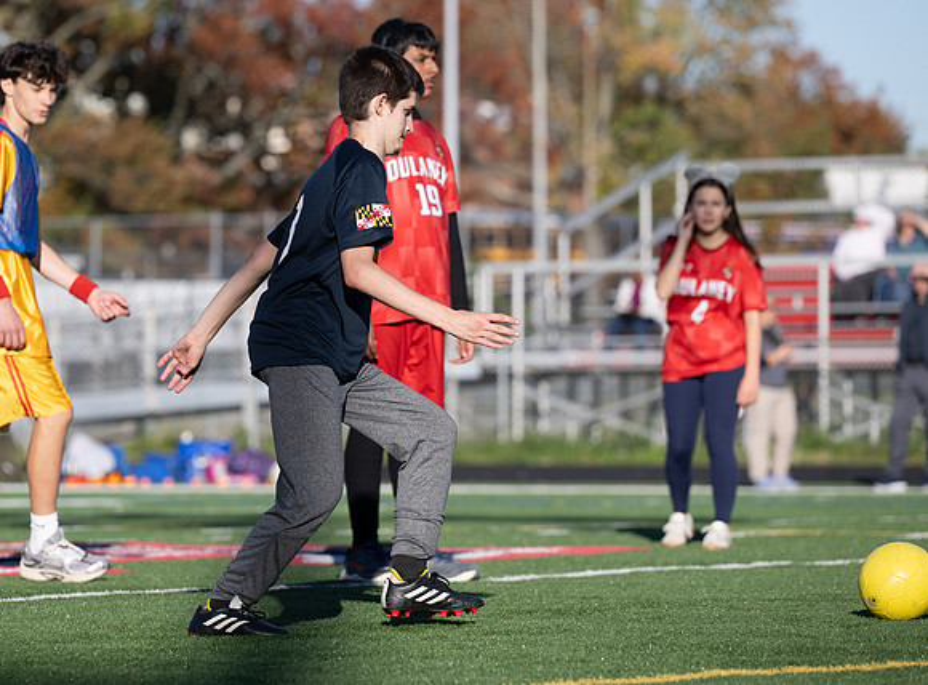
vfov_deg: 6.6
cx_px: 319
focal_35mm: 224
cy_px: 327
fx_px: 5980
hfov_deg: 8.9
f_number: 4
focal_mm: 175
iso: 160
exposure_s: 1/1600
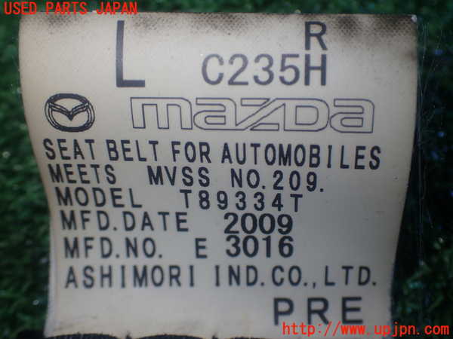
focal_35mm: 47
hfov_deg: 40.4
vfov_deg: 30.9
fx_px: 615
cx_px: 226
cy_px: 170
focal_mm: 8.4
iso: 160
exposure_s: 1/100
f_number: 3.1
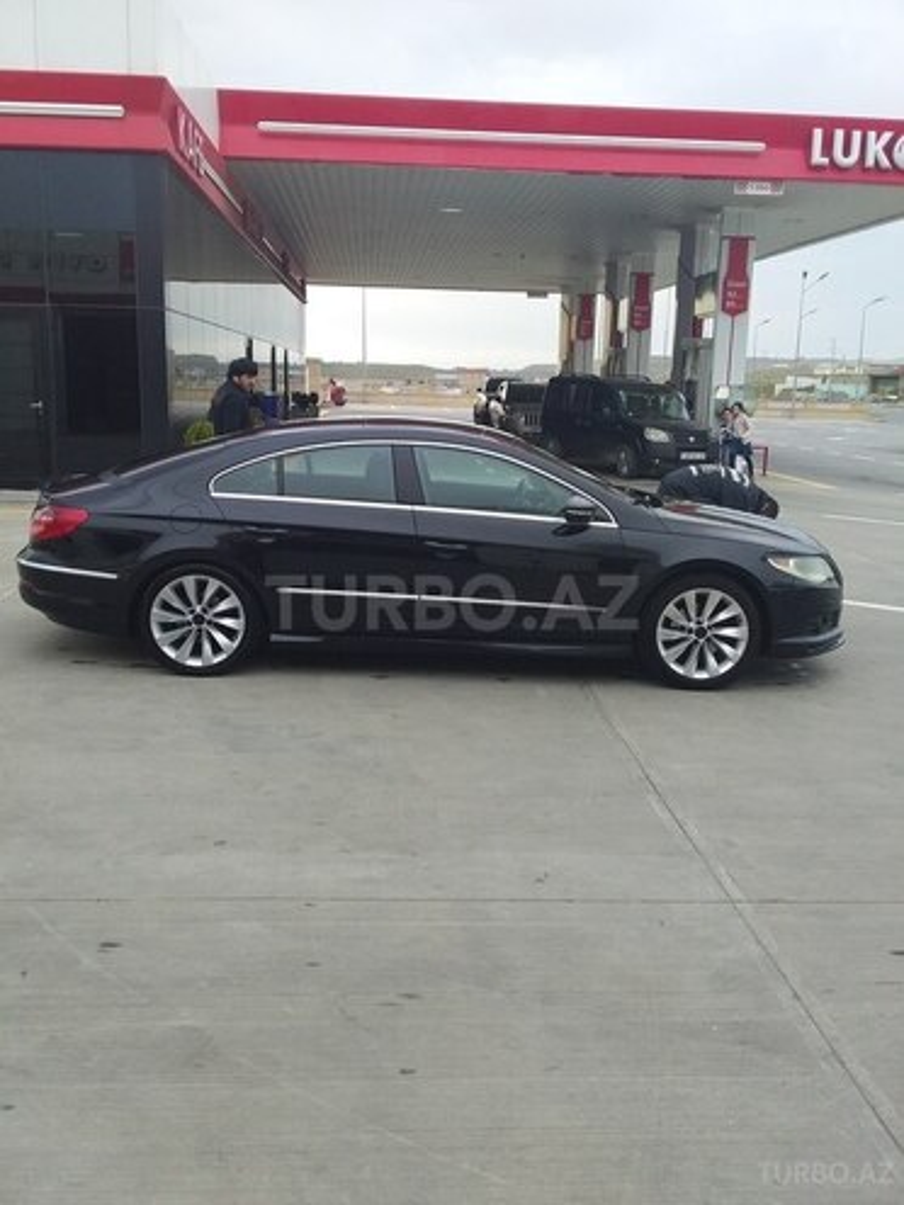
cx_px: 452
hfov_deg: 45.4
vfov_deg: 58.4
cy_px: 602
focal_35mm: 31
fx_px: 1079
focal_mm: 3.3
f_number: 2.2
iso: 40
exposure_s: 1/188
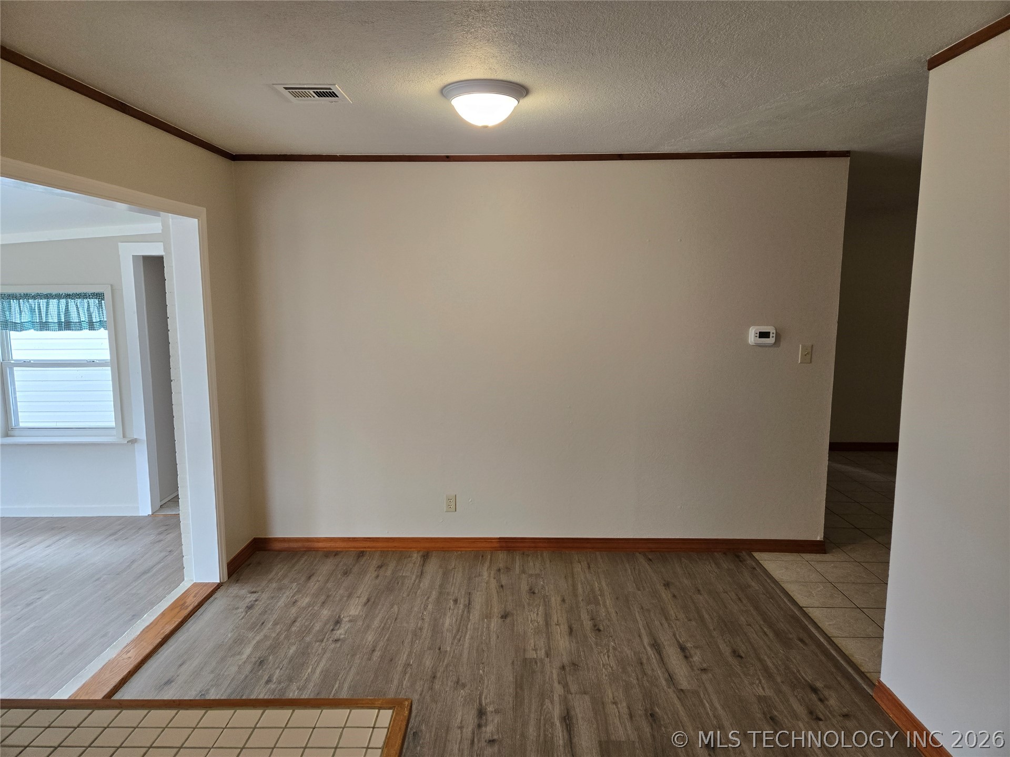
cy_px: 378
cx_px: 505
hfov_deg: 73.9
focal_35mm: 23
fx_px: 671
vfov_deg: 58.9
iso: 125
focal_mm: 5.4
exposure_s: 1/120
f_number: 1.8
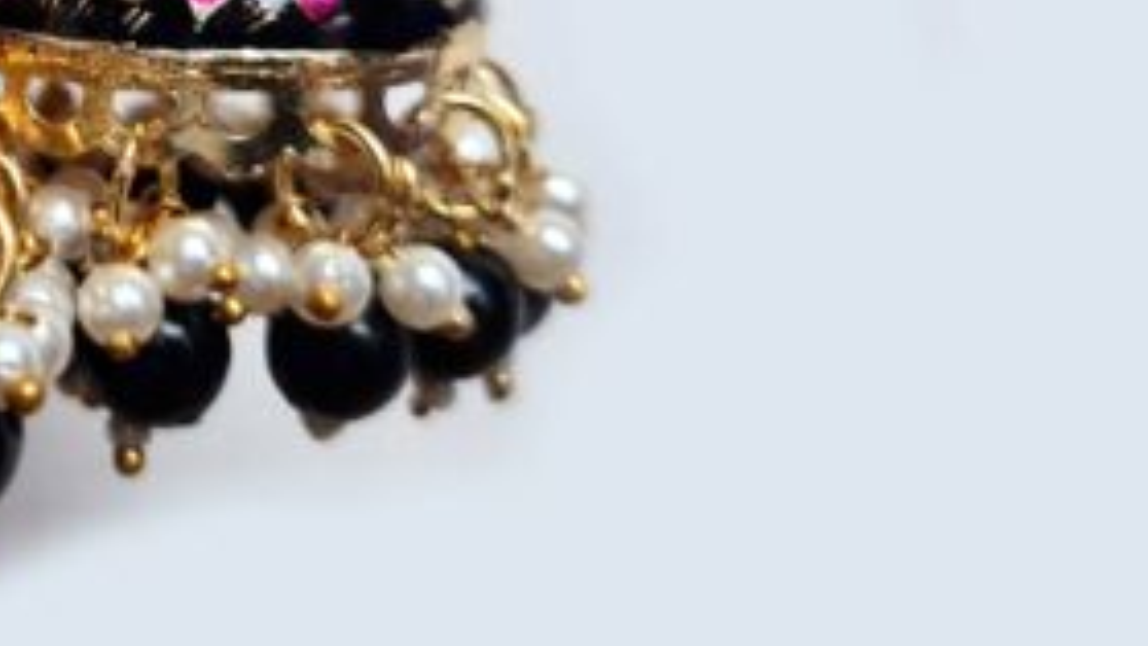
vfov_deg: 16.2
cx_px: -111
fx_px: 2161
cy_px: -179
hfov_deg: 27.3
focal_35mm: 71
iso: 100
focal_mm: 5.4
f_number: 1.8
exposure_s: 1/120
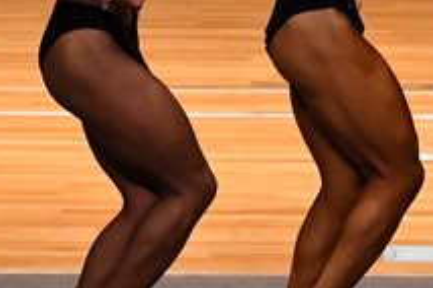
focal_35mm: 678
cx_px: 209
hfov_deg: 3.0
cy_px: 18
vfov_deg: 2.0
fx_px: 8142
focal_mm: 125
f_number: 5.6
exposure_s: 1/400
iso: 4000
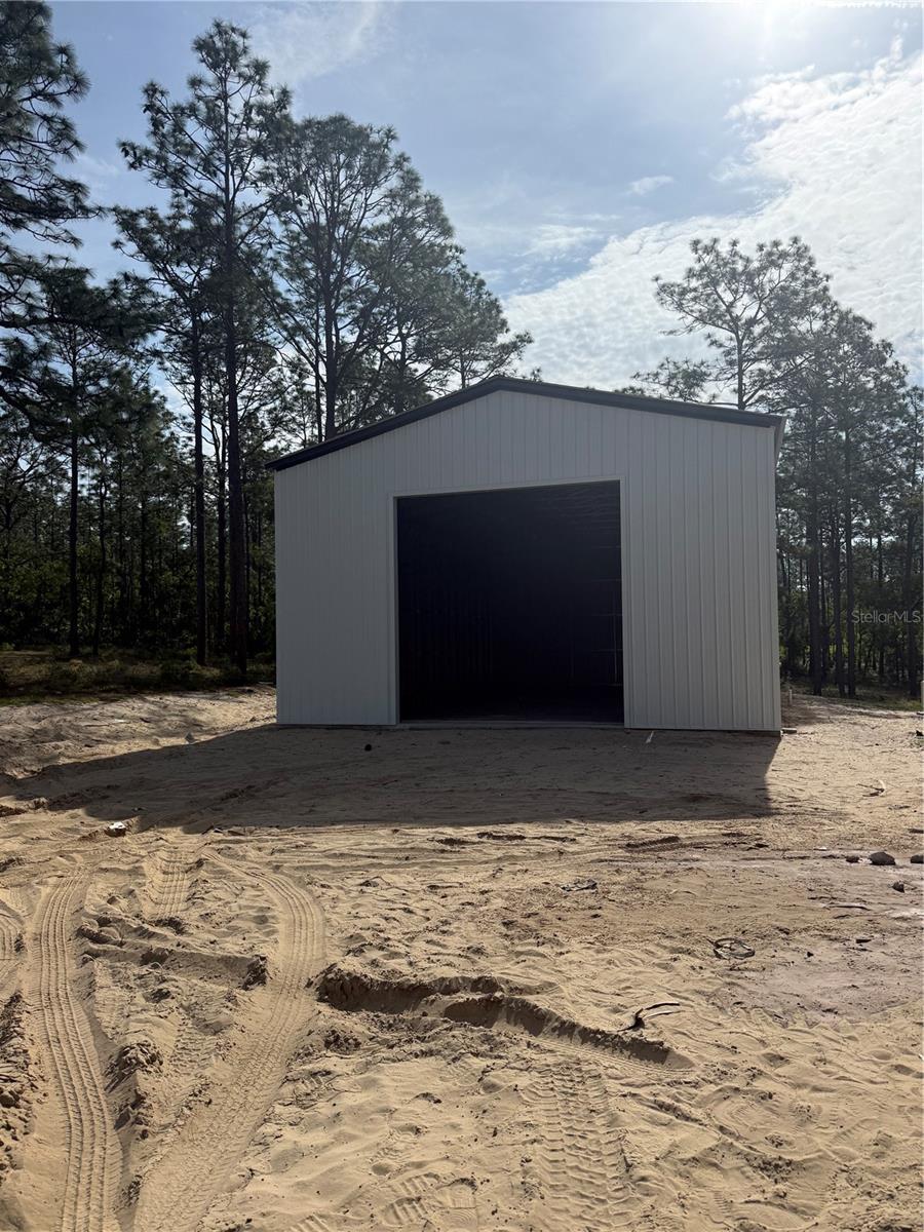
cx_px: 462
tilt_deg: -0.9
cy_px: 616
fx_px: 854
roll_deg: -0.4
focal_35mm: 24
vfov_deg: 71.6
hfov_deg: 56.8
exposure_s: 1/14286
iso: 100
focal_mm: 6.76
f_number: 1.78
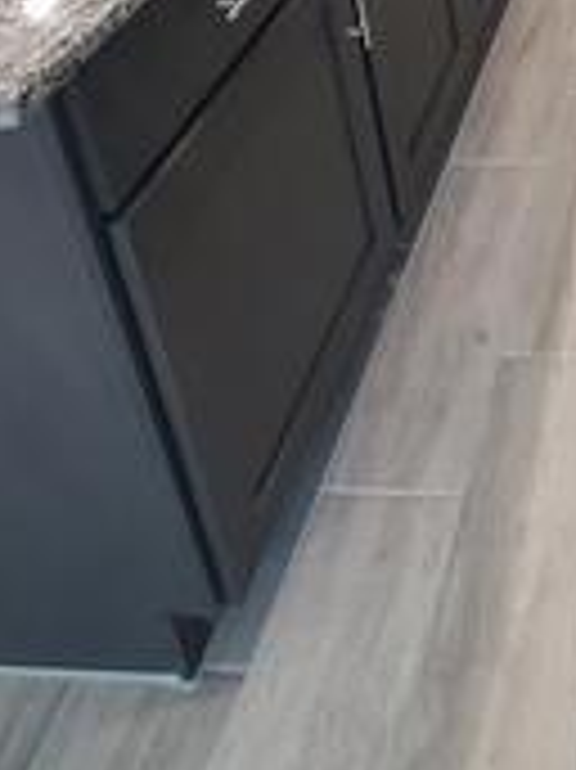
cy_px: -252
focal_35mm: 38
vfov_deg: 33.8
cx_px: 655
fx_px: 844
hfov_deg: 32.5
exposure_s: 1/60
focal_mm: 2.2
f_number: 2.2
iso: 320
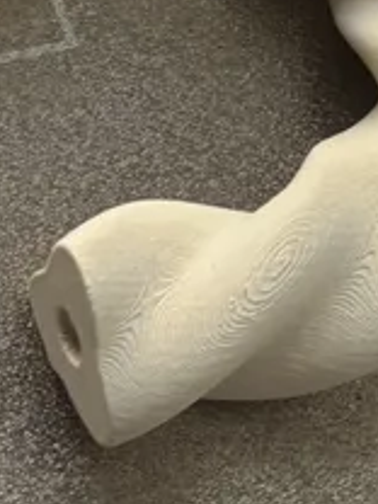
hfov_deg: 11.1
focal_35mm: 125
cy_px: -104
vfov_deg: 15.2
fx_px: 1820
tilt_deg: -62.7
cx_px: -288
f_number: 1.6
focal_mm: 5.96
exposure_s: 1/60
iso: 200
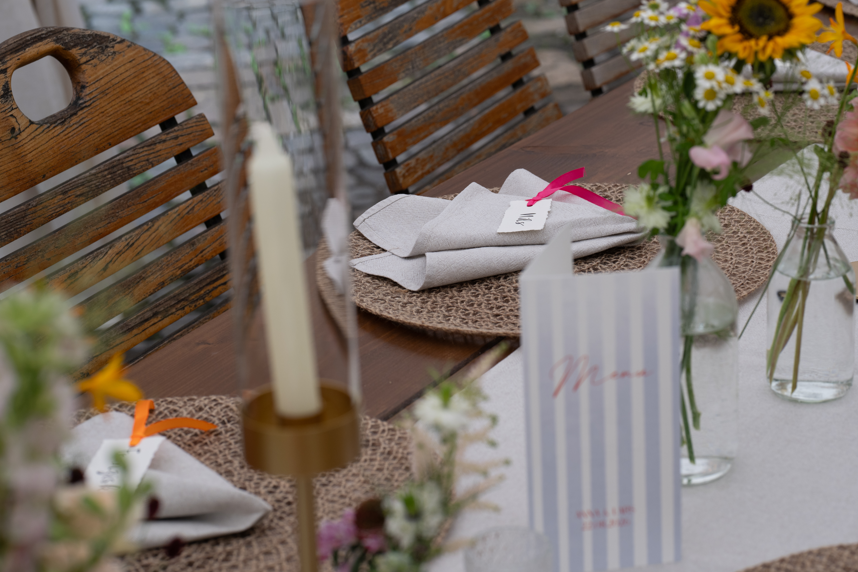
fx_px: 2526
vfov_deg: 12.9
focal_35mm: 106
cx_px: 526
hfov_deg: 19.2
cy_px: 221
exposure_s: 1/100
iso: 160
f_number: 6.3
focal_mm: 85
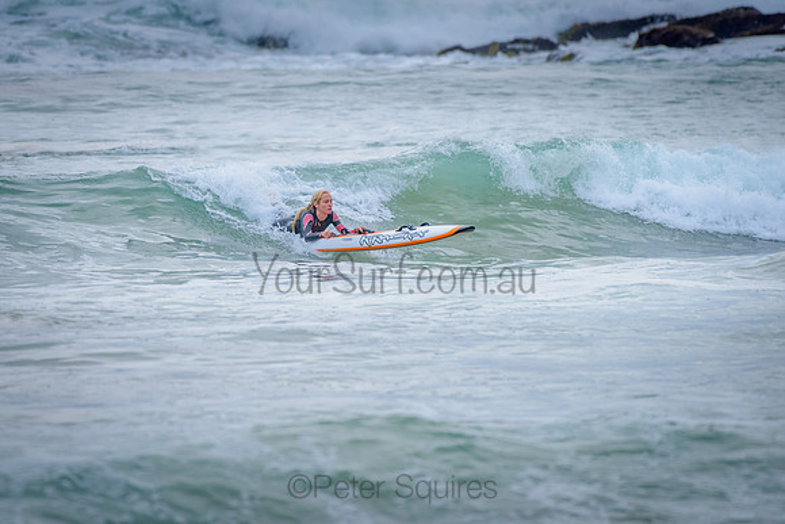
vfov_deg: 2.2
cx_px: 304
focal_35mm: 613
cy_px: 205
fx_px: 13367
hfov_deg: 3.4
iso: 800
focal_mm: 500
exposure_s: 1/2000
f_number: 6.3
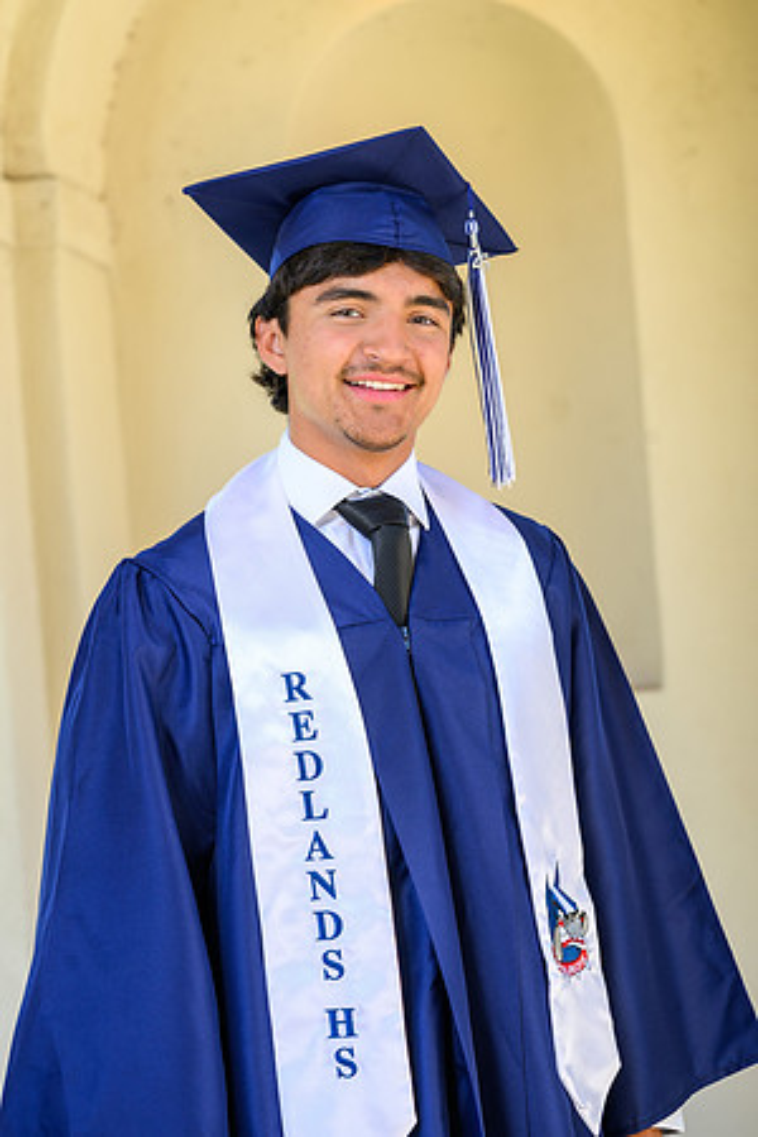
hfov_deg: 16.1
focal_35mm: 85
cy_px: 568
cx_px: 379
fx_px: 2684
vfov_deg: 23.9
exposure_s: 1/80
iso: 100
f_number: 5.6
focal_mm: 85
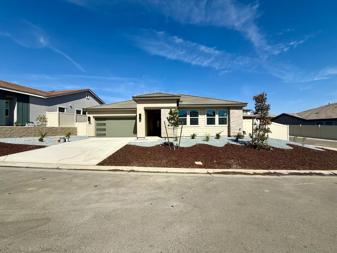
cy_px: 126
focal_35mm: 14
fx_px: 136
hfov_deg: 102.1
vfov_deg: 85.7
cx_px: 168
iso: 50
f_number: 2.2
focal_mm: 2.22
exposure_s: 1/3663
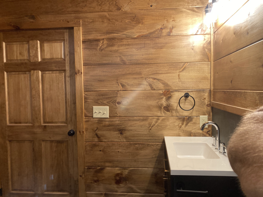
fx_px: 213
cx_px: 132
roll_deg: +1.8
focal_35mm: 28
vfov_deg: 49.7
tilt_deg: -1.4
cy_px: 98
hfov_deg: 63.4
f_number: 1.8
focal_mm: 3.99
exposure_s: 1/60
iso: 125
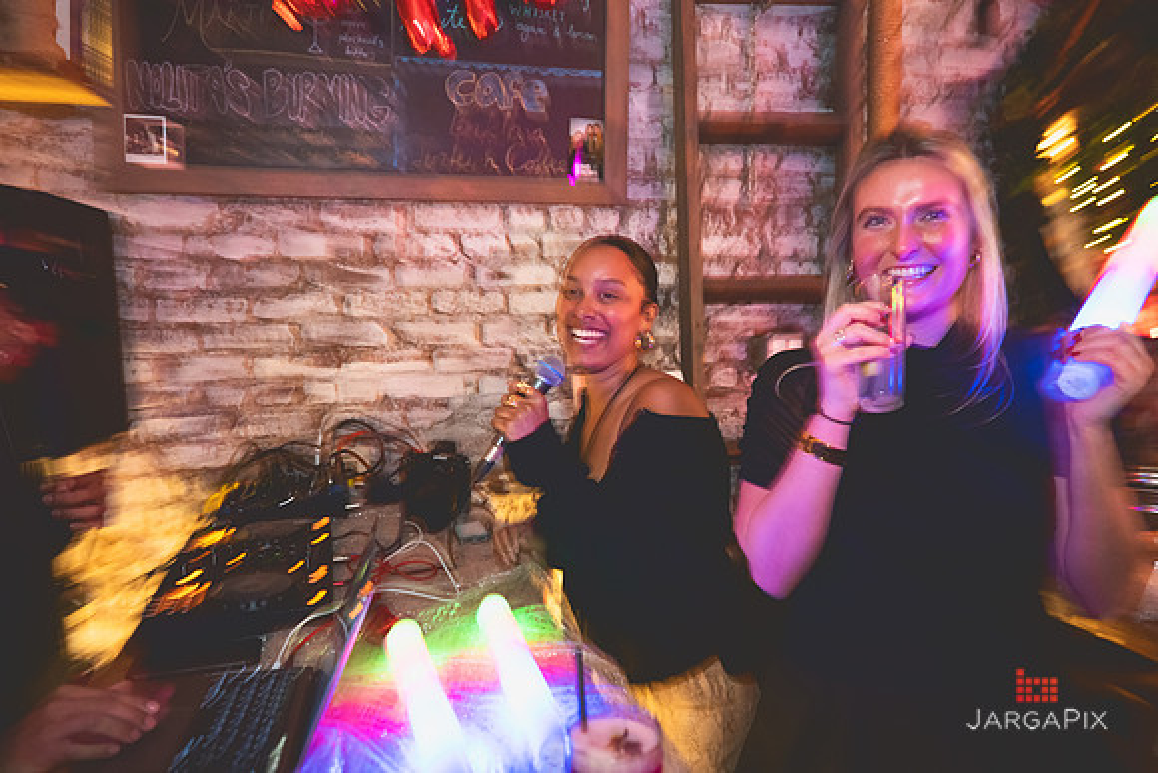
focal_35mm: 27
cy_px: 386
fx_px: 854
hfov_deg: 68.3
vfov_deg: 48.7
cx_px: 579
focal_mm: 25.5
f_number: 2.8
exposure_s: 1/15
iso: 3200
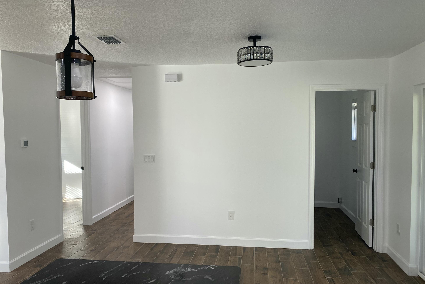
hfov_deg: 65.5
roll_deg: -0.3
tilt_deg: -2.9
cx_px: 217
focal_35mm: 28
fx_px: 331
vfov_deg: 46.4
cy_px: 143
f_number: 1.8
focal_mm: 4.25
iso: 125
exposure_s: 1/120
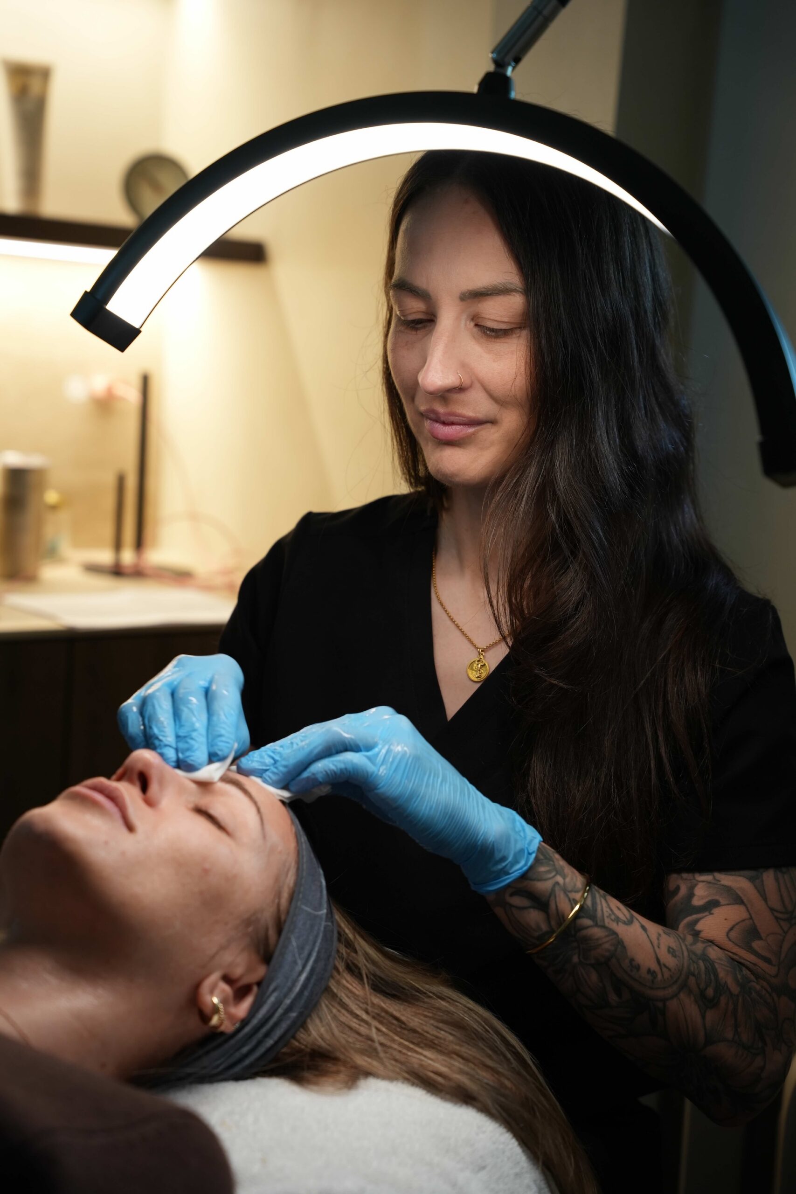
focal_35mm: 53
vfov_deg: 37.6
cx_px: 398
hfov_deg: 25.6
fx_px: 1754
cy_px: 597
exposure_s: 1/60
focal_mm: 52.9
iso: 640
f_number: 3.5
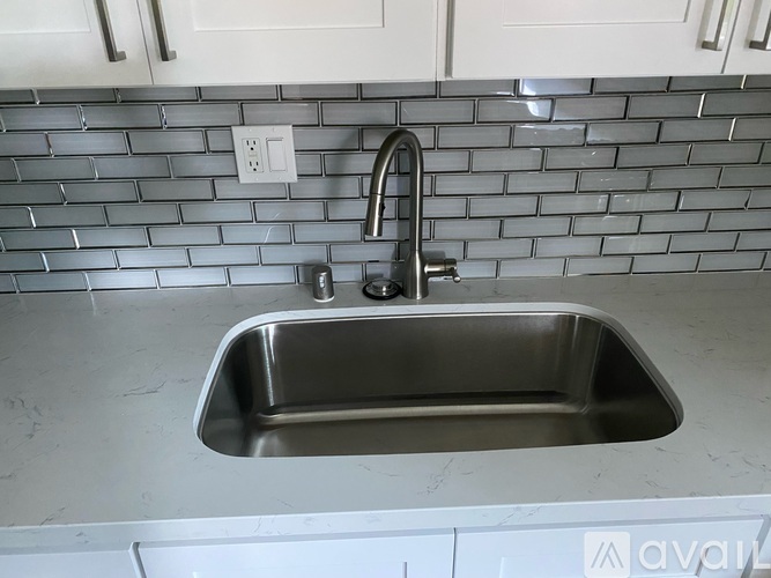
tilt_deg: -26.8
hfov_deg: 67.3
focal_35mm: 26
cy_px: 289
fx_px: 579
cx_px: 386
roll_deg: +0.0
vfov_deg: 53.0
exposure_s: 1/40
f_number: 1.8
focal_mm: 4.25
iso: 500
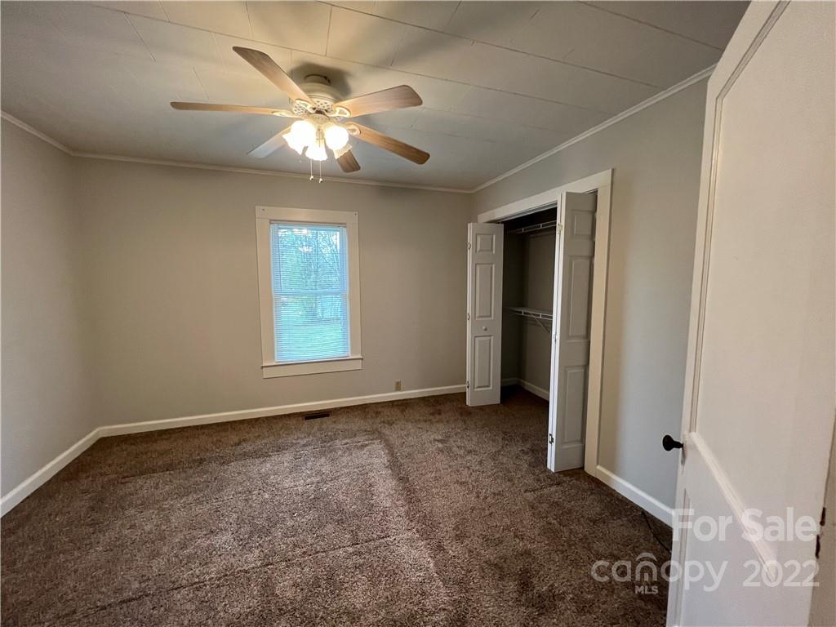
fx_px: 314
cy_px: 314
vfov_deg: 89.9
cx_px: 418
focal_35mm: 13
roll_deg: +0.1
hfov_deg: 106.2
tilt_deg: -6.3
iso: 200
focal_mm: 1.57
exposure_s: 1/120
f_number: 1.8
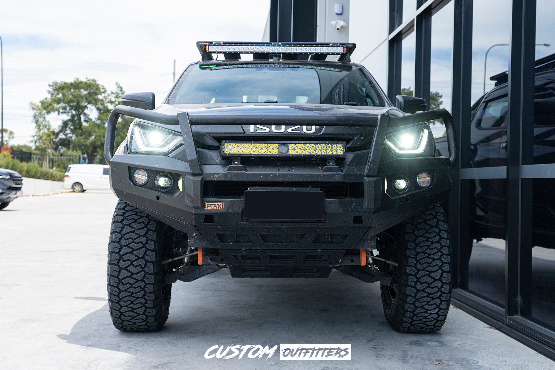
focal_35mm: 35
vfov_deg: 37.9
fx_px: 540
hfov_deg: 54.4
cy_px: 185
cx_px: 278
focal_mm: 35
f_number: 4
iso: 100
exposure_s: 1/160
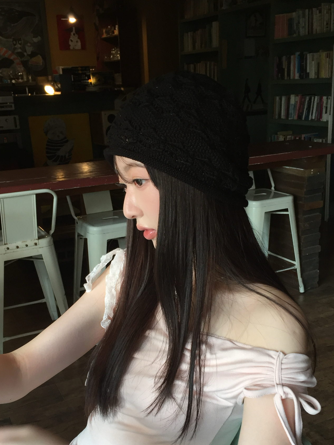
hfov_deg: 35.1
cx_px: 162
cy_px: 280
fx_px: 528
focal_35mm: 41
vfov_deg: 45.4
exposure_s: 1/40
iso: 32
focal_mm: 4.15
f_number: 2.2
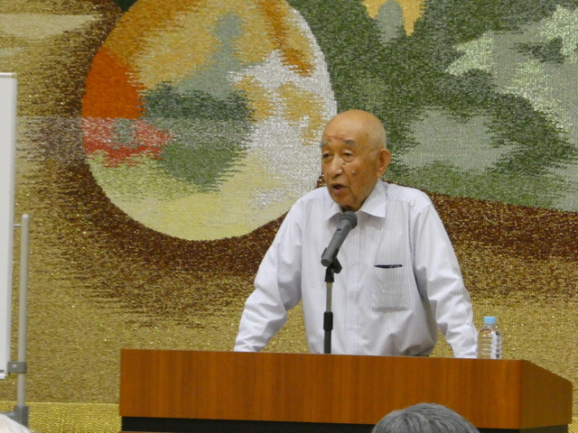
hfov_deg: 6.2
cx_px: 289
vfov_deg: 4.6
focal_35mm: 322
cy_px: 216
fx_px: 5377
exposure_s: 1/60
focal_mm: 57.7
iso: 1600
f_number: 7.1
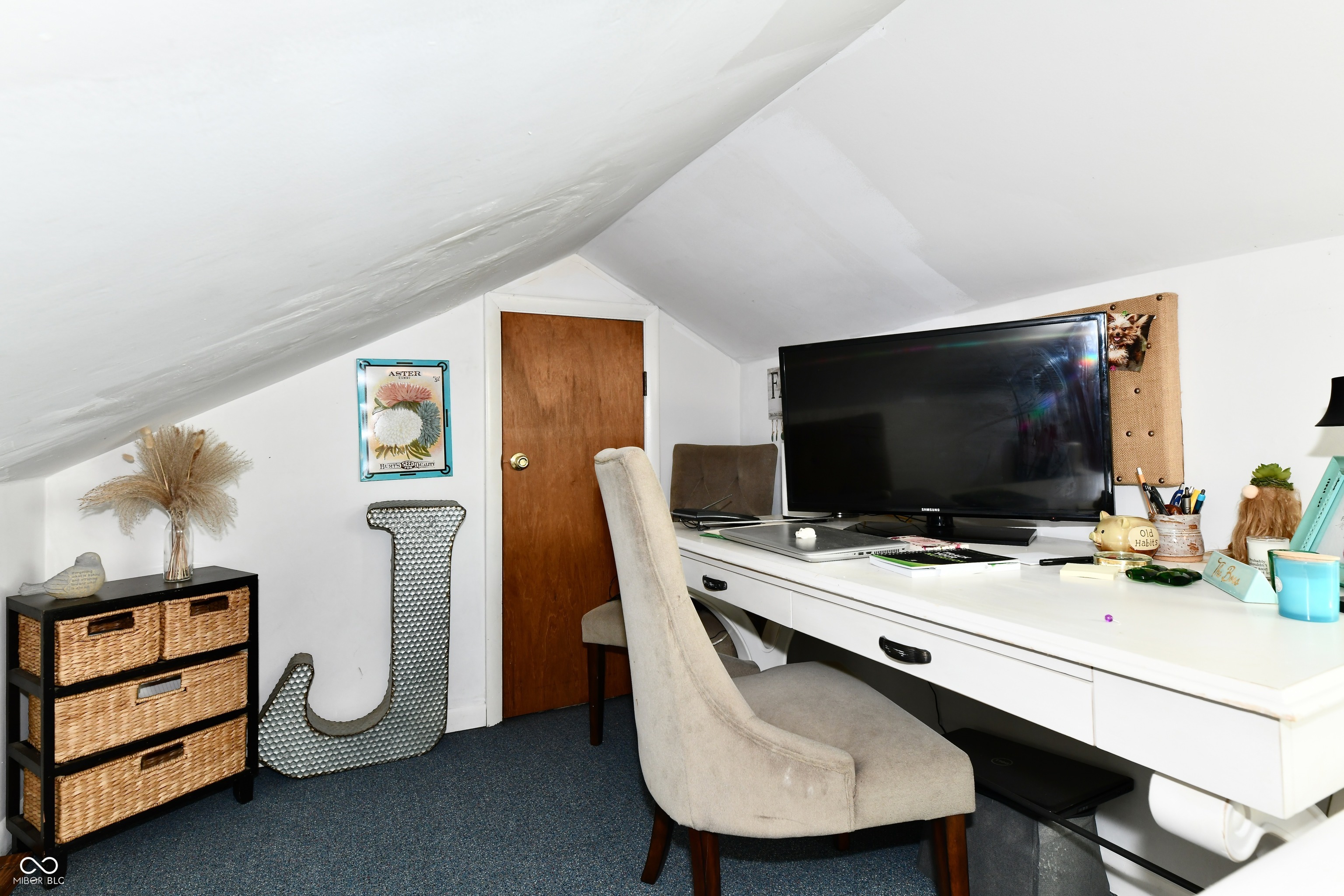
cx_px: 672
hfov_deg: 90.0
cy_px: 448
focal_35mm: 18
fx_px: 672
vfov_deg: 67.4
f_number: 6.3
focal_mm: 18
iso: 640
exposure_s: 1/60
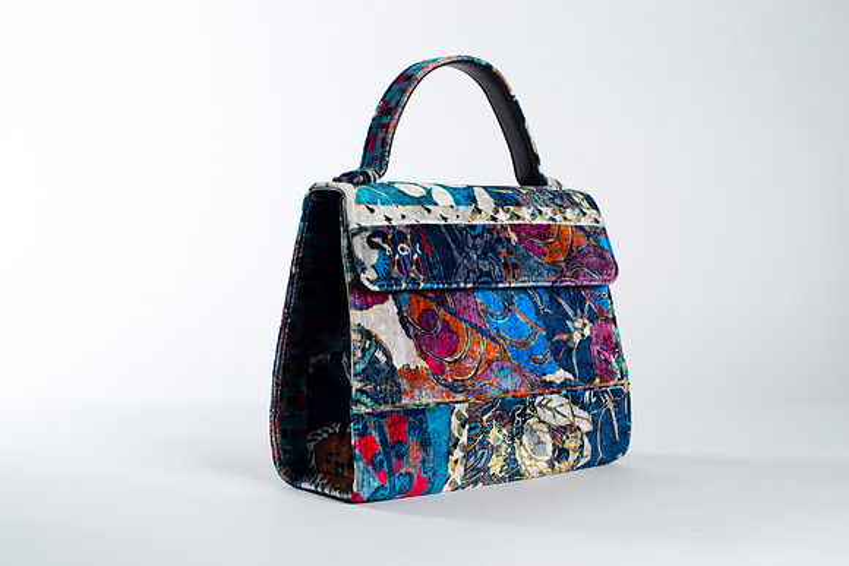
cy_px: 283
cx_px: 424
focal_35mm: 50
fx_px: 1179
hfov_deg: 39.6
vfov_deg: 27.0
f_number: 7.1
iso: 200
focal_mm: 50
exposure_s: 1/200
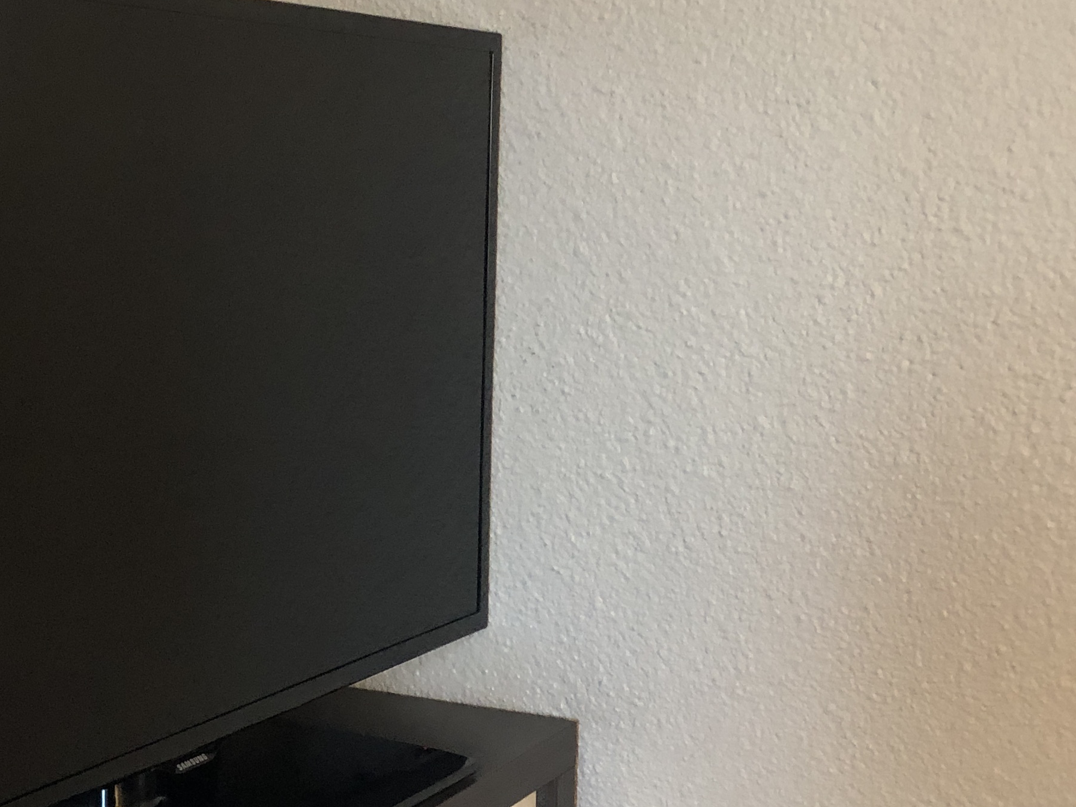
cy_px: 474
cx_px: 450
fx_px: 1958
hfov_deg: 30.7
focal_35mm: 63
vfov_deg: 23.3
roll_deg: +1.0
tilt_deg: -8.7
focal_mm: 3.99
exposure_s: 1/9
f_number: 1.8
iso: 100
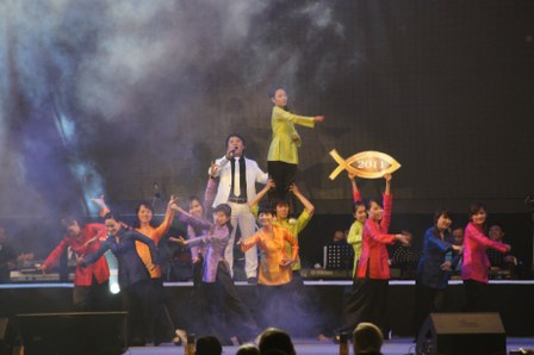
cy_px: 178
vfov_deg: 4.6
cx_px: 267
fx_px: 4447
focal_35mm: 300
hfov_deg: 6.9
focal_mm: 200
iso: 800
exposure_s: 1/160
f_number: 5.6
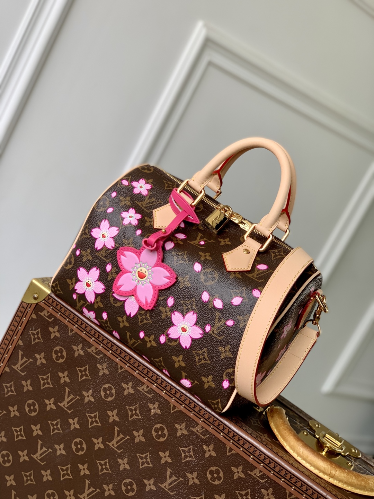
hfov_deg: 28.0
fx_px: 749
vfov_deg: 36.8
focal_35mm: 52
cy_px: 250
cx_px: 187
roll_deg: -28.3
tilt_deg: -11.3
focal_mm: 6
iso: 20
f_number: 2.4
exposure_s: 1/122
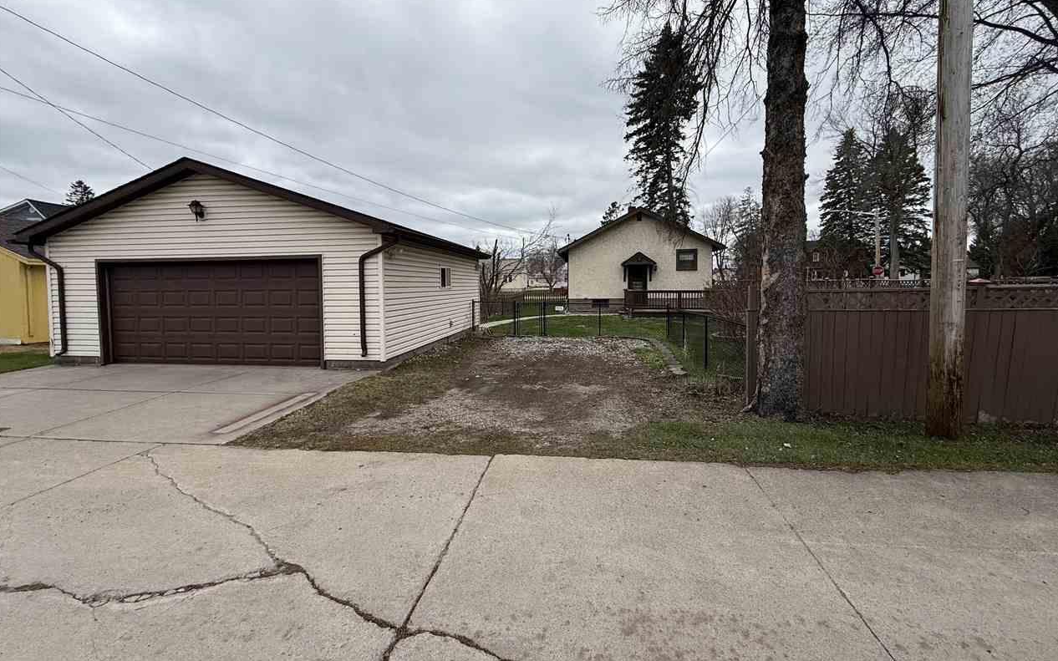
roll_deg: +0.3
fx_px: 432
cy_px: 302
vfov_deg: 74.6
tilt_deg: -2.6
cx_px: 529
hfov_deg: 101.5
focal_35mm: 15
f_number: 2.2
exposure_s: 1/1698
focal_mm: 2.22
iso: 50
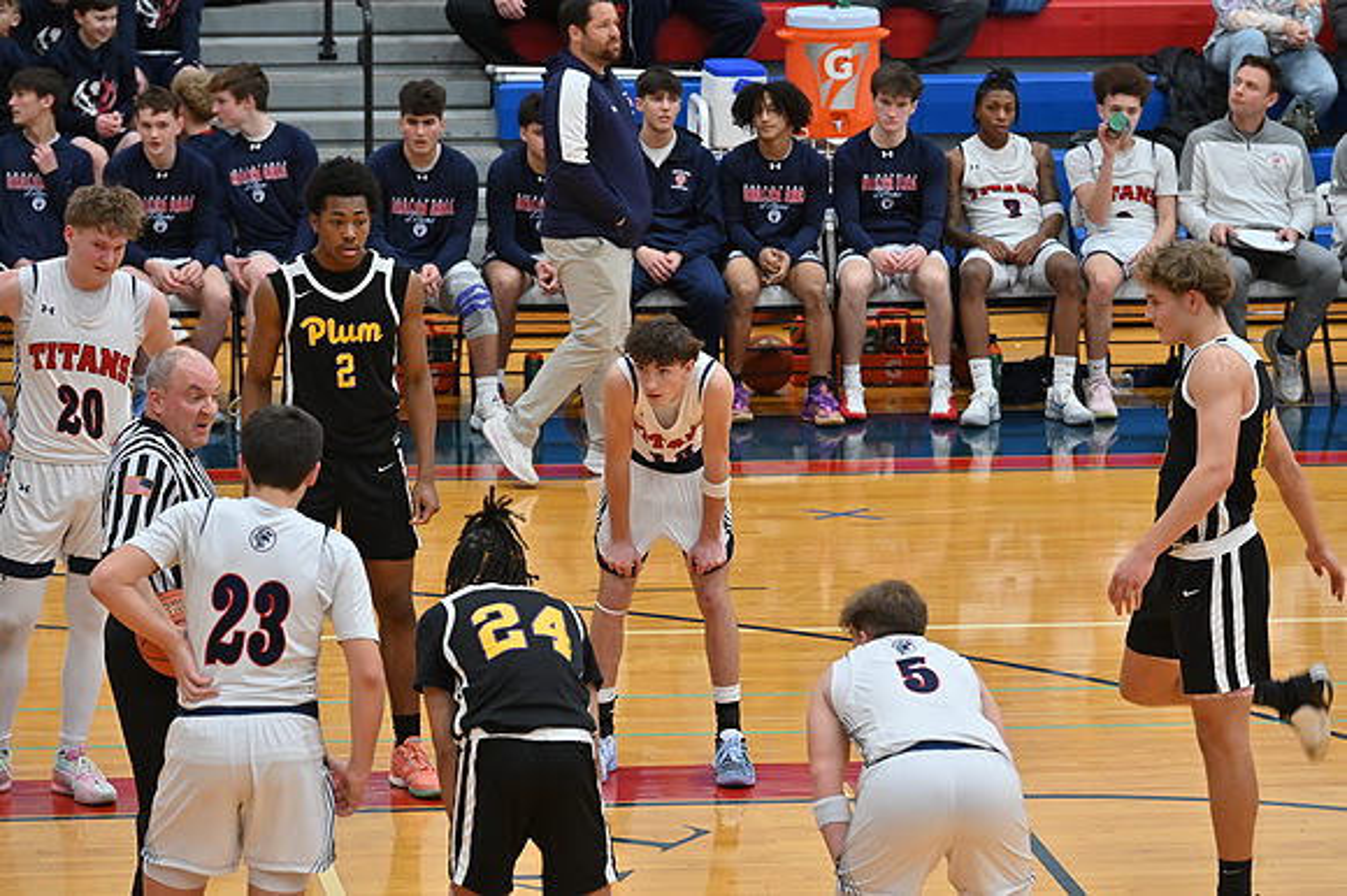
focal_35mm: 200
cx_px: 674
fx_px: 7479
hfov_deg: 10.3
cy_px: 448
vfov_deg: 6.9
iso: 4000
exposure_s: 1/200
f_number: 9
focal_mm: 200
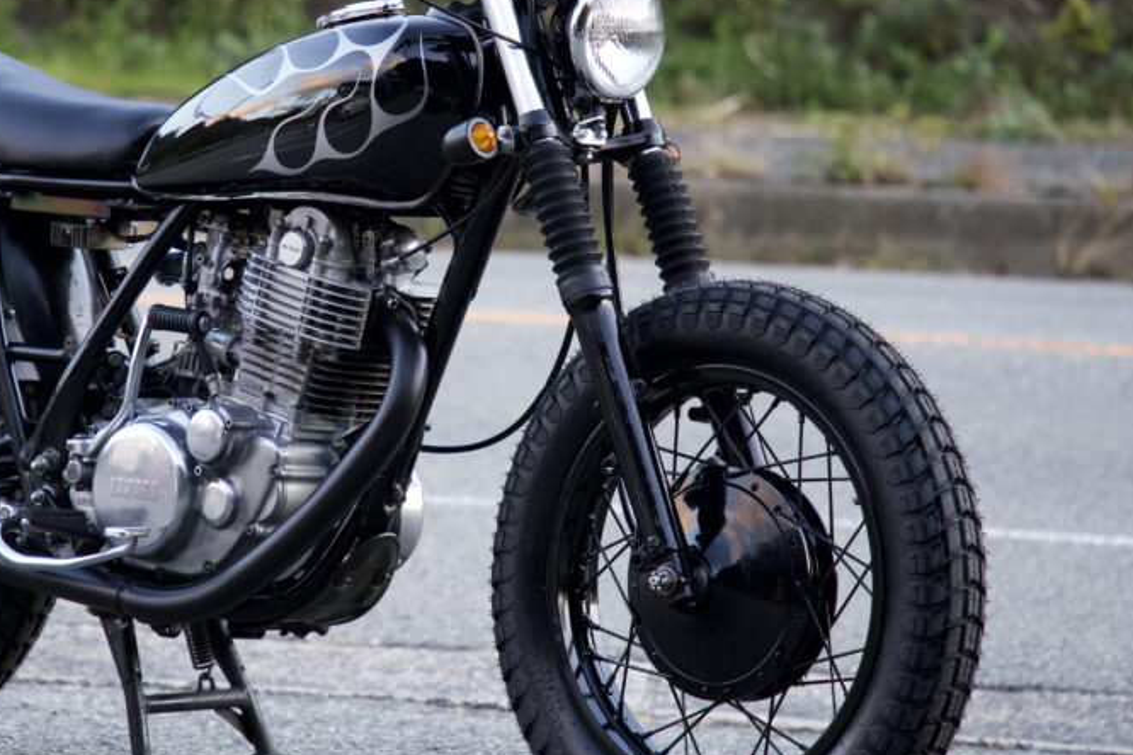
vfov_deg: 5.2
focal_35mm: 266
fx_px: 8371
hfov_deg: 7.7
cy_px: 297
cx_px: 356
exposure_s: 1/200
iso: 2000
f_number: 5.6
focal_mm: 173
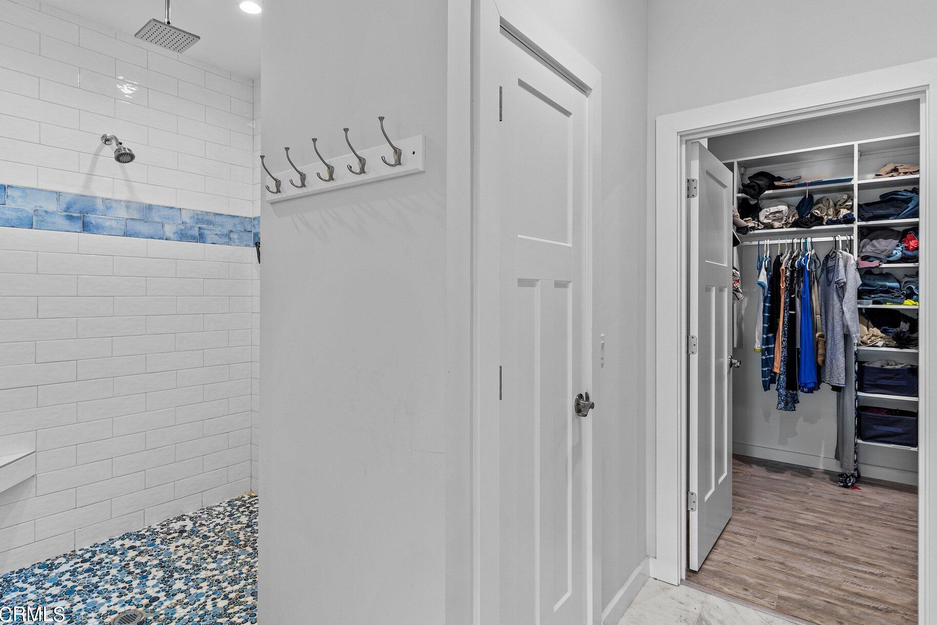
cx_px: 442
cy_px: 297
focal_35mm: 19
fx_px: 494
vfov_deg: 64.5
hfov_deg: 86.8
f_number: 6.3
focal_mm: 17
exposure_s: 1/10
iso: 1000
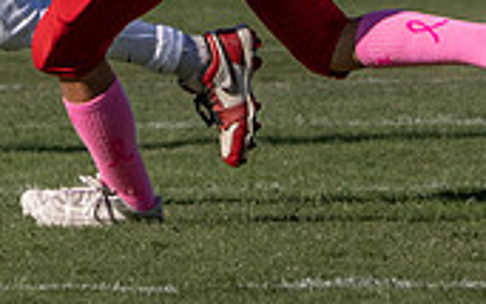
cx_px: 5
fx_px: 10851
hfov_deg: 2.6
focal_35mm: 819
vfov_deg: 1.6
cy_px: -108
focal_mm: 100
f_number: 4.5
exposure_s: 1/3200
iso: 250
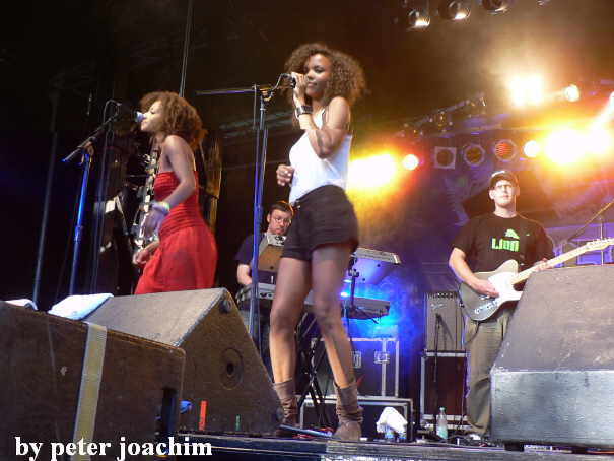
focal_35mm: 39
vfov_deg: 36.8
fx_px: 692
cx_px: 307
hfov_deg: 47.9
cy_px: 230
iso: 64
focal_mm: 6.7
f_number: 2.8
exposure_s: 1/30
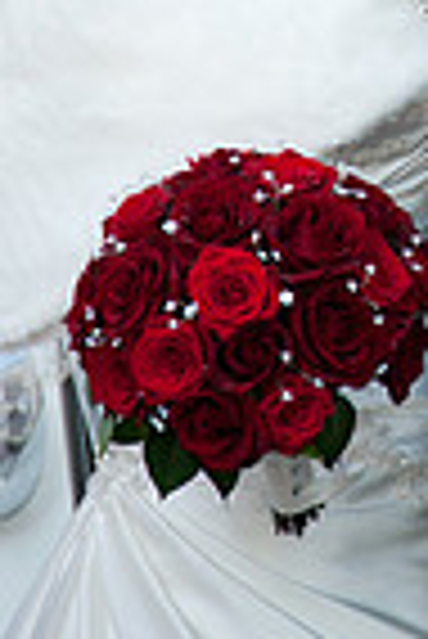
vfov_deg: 5.4
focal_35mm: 379
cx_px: 493
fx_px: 6742
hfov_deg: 3.6
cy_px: -72
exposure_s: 1/400
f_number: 5.6
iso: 2000
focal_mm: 120
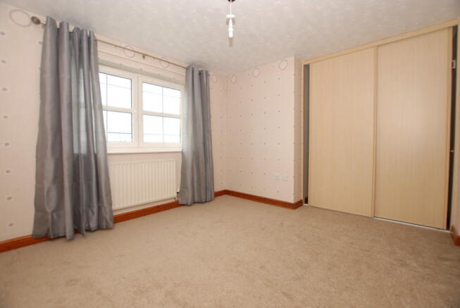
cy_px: 154
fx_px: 192
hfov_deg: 100.3
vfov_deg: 77.5
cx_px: 230
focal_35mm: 15
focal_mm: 10
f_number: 4
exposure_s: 1/60
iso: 100
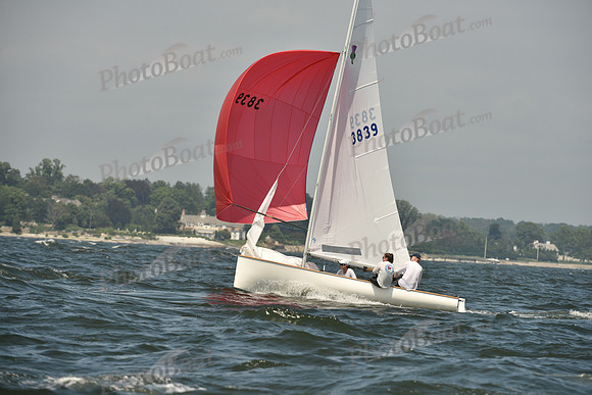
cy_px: 198
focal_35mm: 300
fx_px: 4934
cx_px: 296
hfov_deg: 6.9
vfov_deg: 4.6
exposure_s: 1/1250
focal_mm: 300
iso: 250
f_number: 7.1
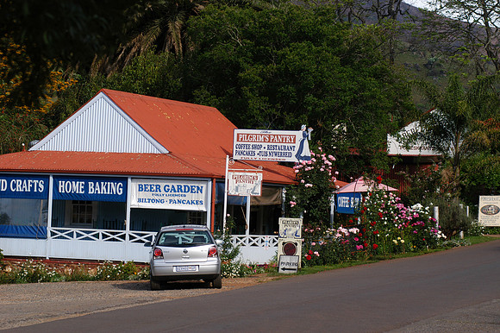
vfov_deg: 10.6
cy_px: 166
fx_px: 1791
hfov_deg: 15.9
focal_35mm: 129
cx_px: 250
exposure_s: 1/500
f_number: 5.6
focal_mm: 86
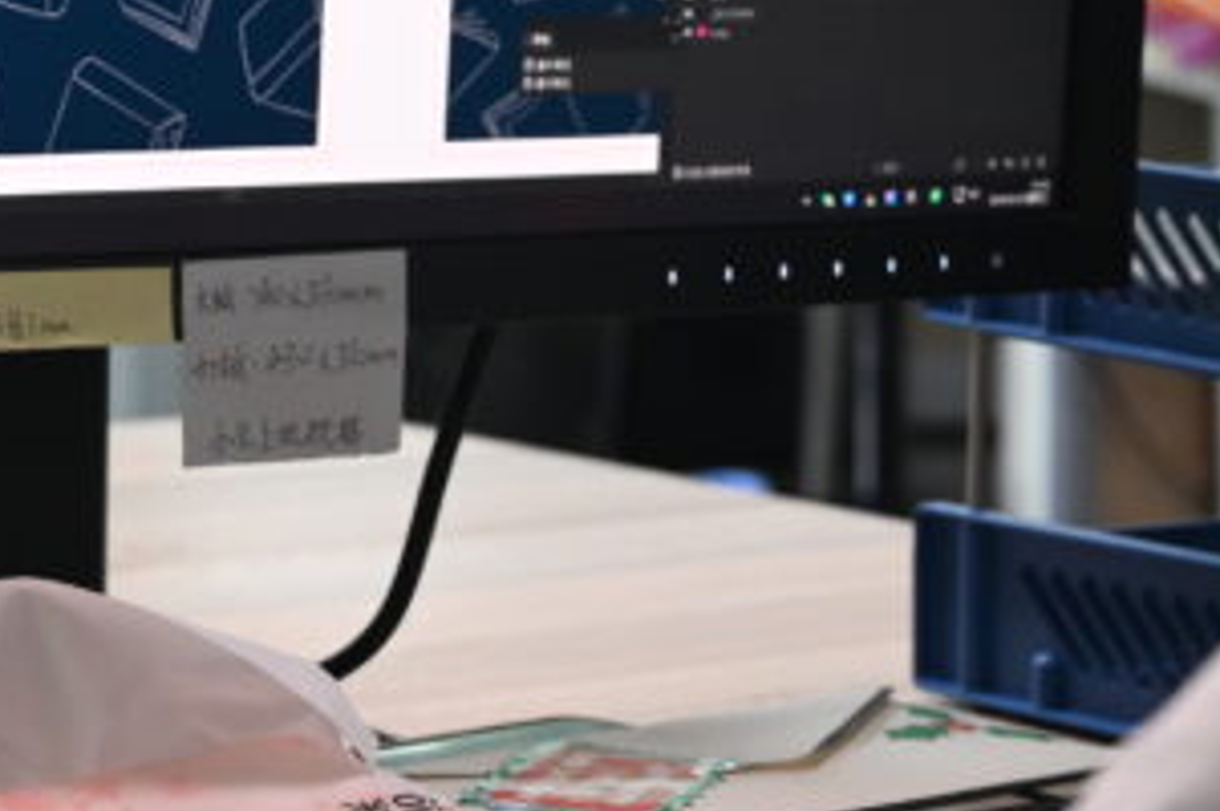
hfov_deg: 13.4
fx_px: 5179
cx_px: 300
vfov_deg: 8.8
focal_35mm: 153
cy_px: -197
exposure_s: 1/125
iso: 3200
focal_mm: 45
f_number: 5
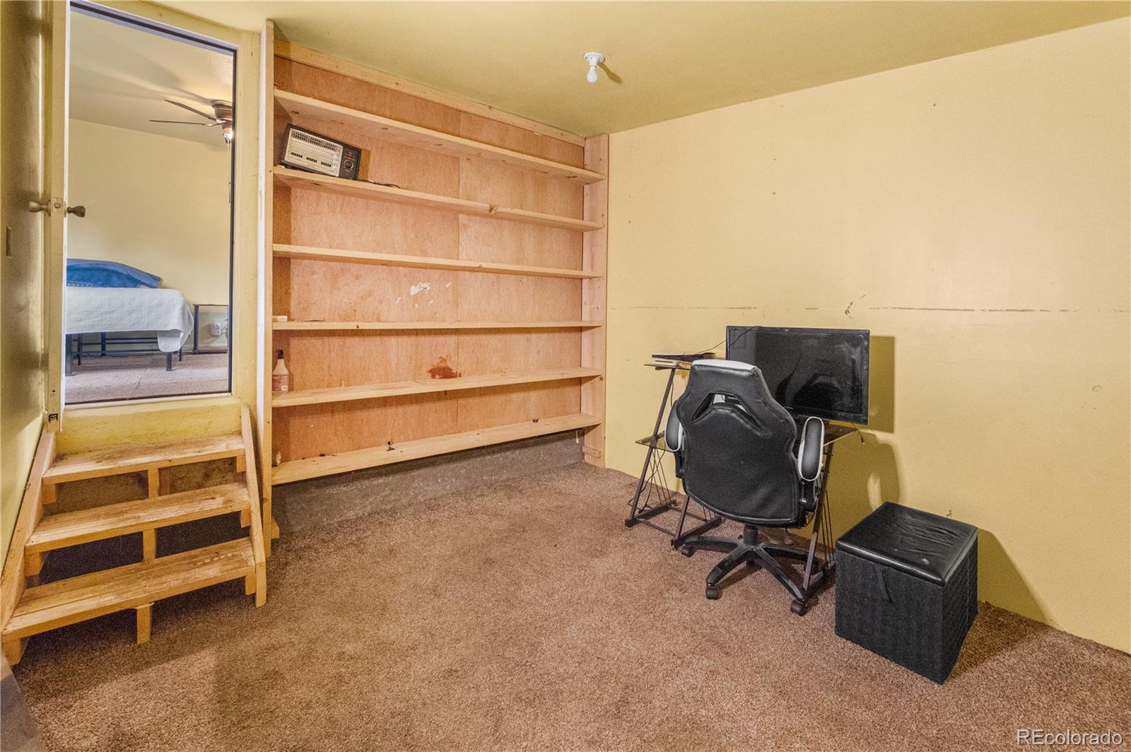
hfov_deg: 104.3
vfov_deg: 81.1
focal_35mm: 14
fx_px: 439
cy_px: 376
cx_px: 566
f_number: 8
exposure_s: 1/5
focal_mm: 14
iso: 51200
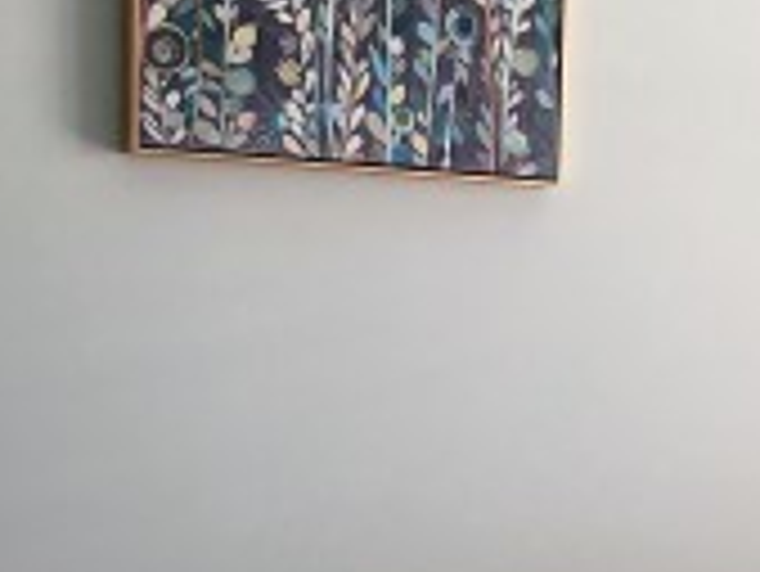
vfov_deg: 13.2
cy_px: 631
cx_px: 787
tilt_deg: -8.3
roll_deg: -0.7
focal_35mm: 110
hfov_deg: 17.4
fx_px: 2417
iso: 32
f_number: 1.8
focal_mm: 3.99
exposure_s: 1/30
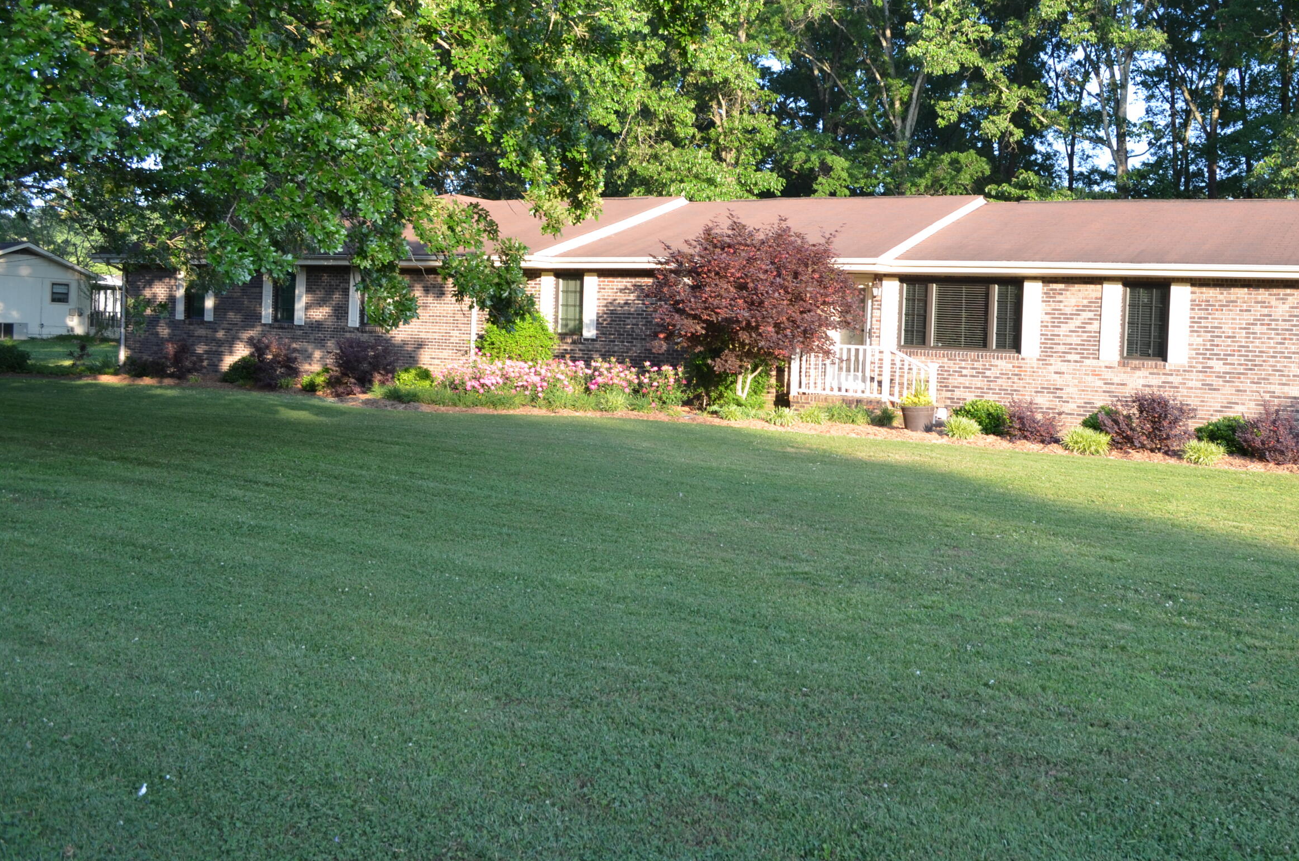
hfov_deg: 54.2
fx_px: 1260
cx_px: 769
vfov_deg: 37.6
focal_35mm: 35
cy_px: 354
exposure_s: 1/125
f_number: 5.6
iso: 220
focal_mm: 18
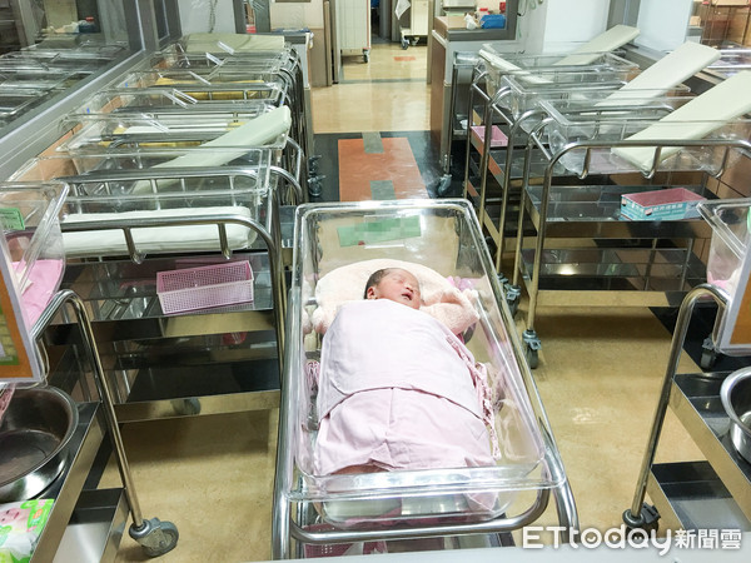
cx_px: 376
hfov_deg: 61.7
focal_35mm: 29
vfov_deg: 48.2
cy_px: 282
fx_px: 629
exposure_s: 1/15
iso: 50
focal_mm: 4.15
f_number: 2.2
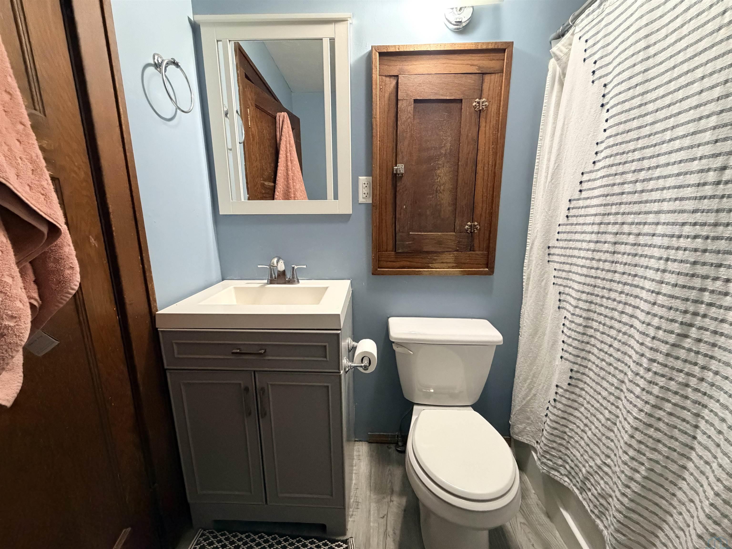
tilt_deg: -11.7
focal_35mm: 14
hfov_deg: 102.1
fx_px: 296
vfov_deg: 85.7
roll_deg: +0.8
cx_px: 366
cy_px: 274
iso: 800
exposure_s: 1/60
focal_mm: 2.22
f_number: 2.2
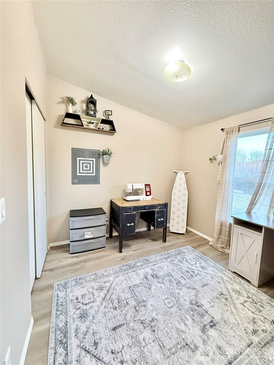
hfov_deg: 85.7
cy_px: 182
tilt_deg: -4.7
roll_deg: -2.3
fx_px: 148
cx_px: 137
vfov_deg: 102.1
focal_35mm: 14
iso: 500
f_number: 2.2
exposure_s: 1/60
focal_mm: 2.22
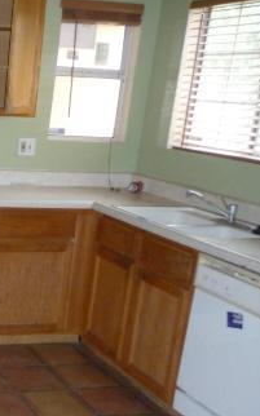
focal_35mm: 59
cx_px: -124
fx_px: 670
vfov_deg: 34.3
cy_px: 273
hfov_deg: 19.3
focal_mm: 4.7
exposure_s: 1/30
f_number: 3.3
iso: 400
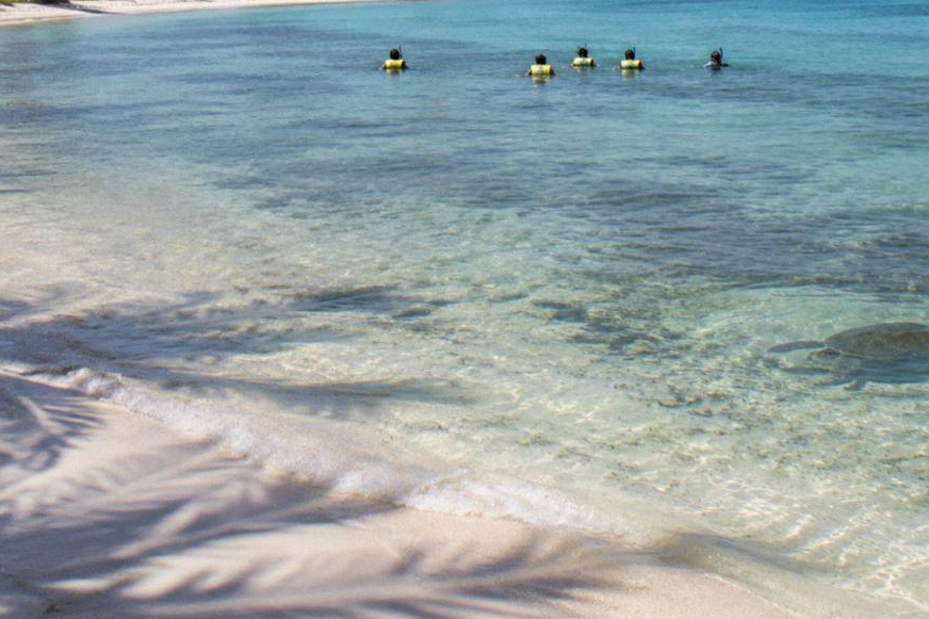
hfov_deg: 29.1
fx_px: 1780
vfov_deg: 19.7
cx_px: 619
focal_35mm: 69
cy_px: 217
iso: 160
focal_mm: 47
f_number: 5.6
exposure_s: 1/800
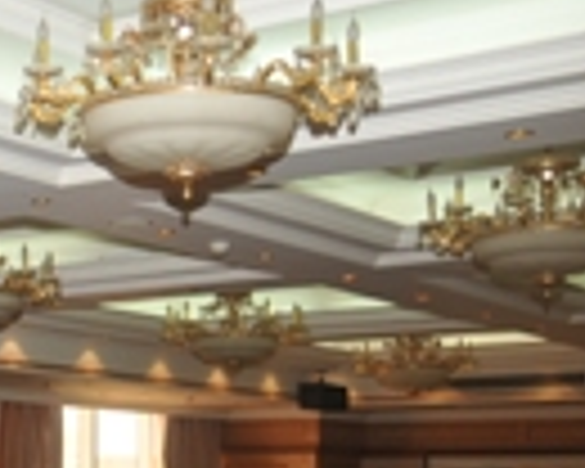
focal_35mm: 87
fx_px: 1506
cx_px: -418
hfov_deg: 18.1
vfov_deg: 17.3
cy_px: 441
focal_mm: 18
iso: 250
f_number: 3.5
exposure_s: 1/160
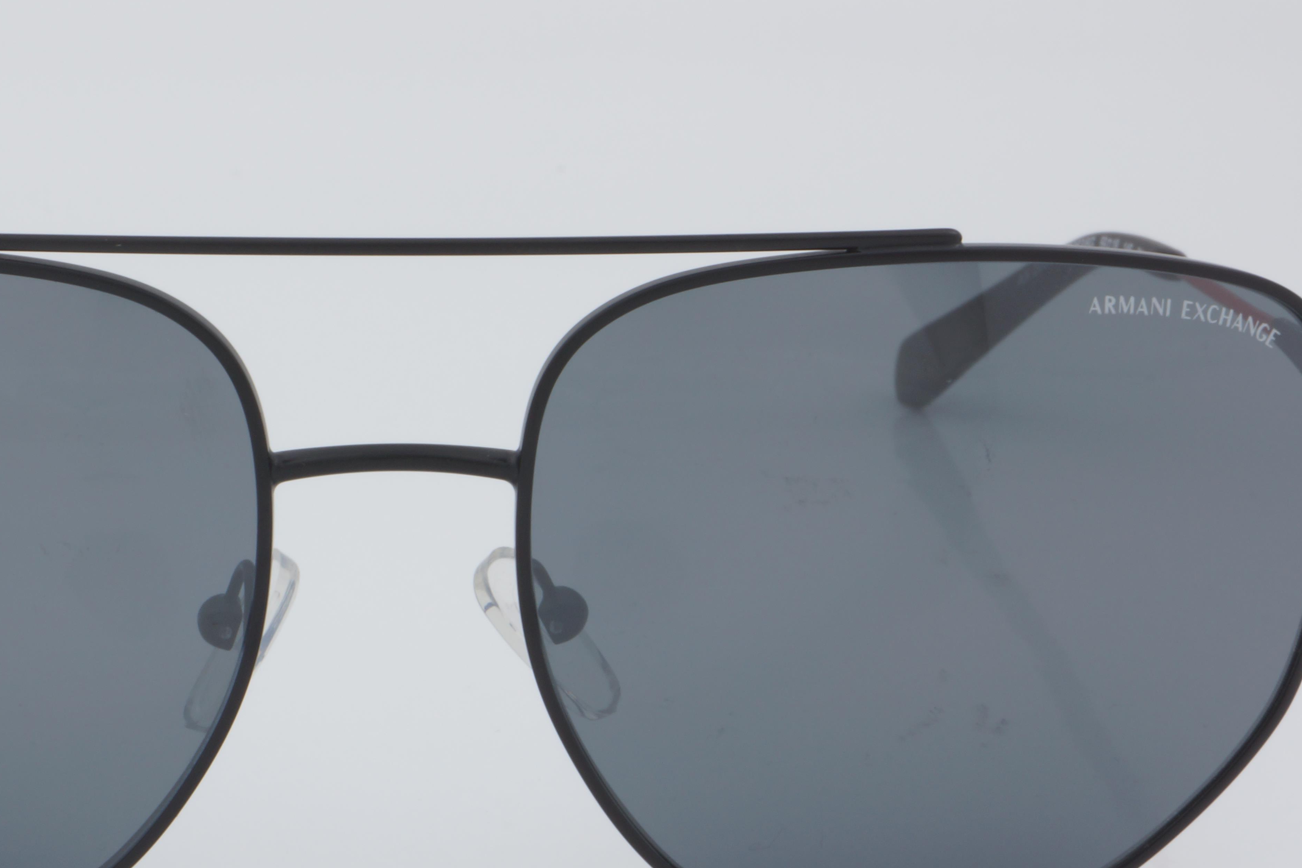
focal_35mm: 132
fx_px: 4766
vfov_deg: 10.4
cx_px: 382
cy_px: 579
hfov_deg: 15.5
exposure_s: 1/4
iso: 100
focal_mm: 55
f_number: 32
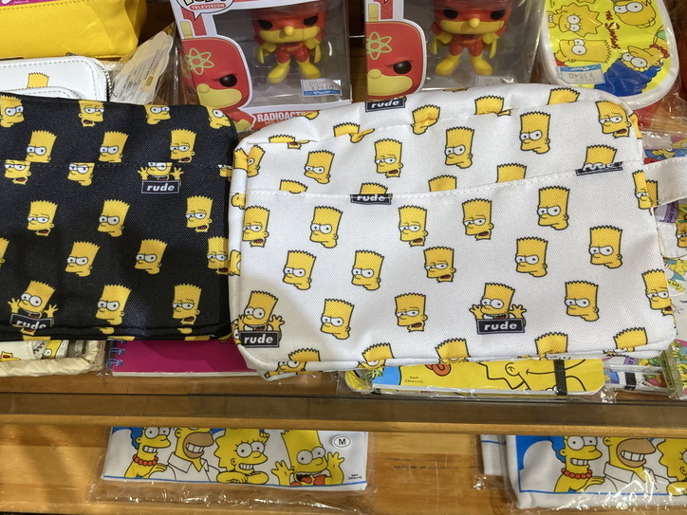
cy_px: 256
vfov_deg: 36.8
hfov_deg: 47.4
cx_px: 259
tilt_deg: -54.6
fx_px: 774
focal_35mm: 39
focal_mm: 3.99
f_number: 1.8
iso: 50
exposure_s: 1/50
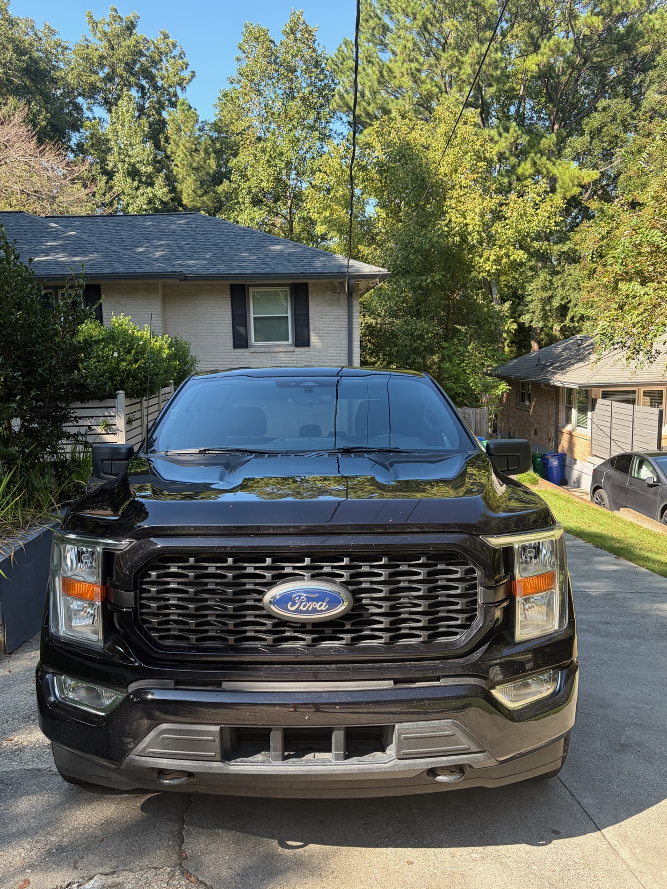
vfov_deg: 63.4
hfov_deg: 49.7
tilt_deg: -8.7
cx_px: 319
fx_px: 720
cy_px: 461
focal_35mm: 28
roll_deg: +1.8
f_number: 1.6
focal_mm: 5.96
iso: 64
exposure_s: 1/680
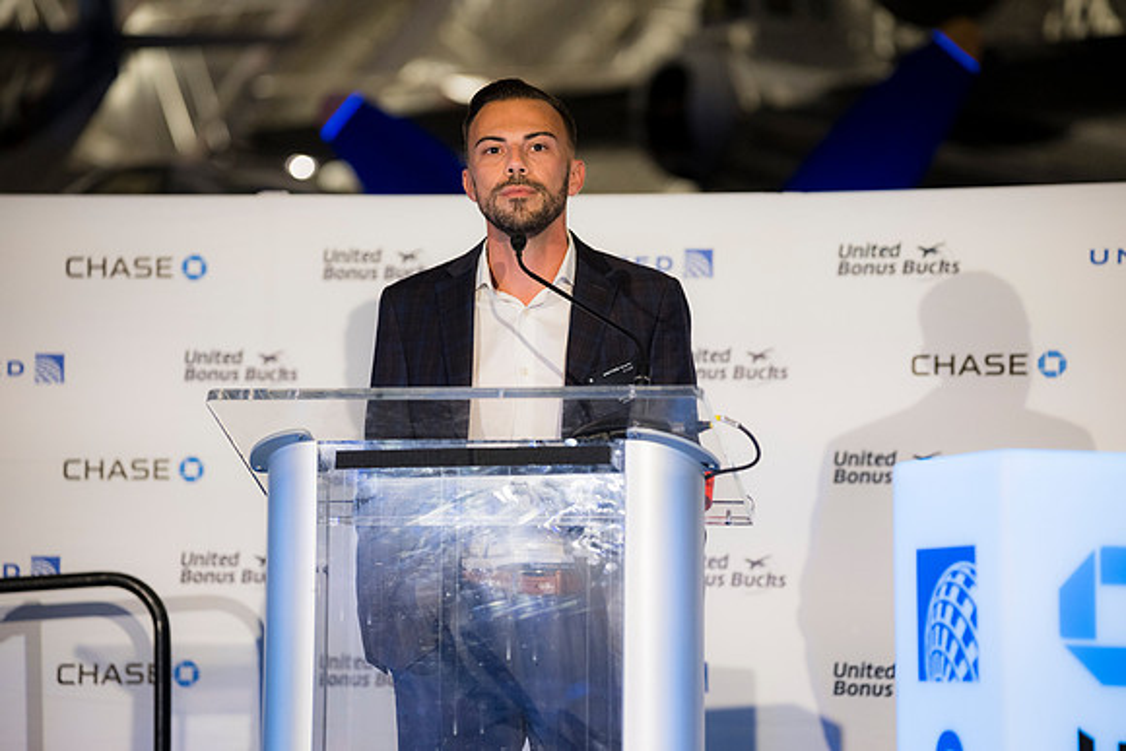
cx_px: 563
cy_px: 376
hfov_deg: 18.1
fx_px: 3535
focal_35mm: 113
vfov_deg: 12.1
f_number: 2.8
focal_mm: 113
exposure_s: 1/160
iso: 800
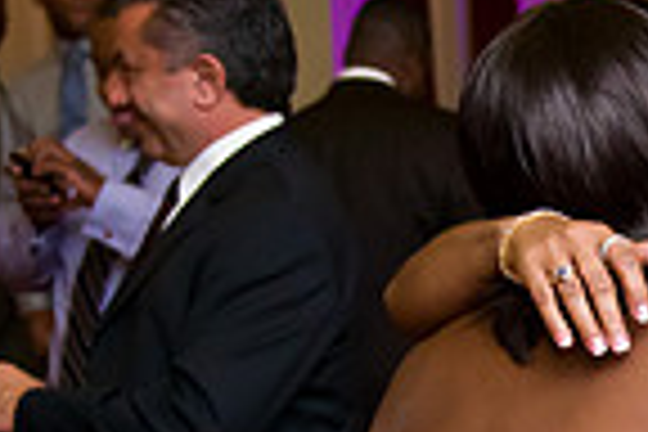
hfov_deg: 14.9
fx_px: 2322
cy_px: 495
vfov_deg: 10.5
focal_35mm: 129
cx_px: 918
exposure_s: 1/125
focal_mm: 32
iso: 3200
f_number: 3.2
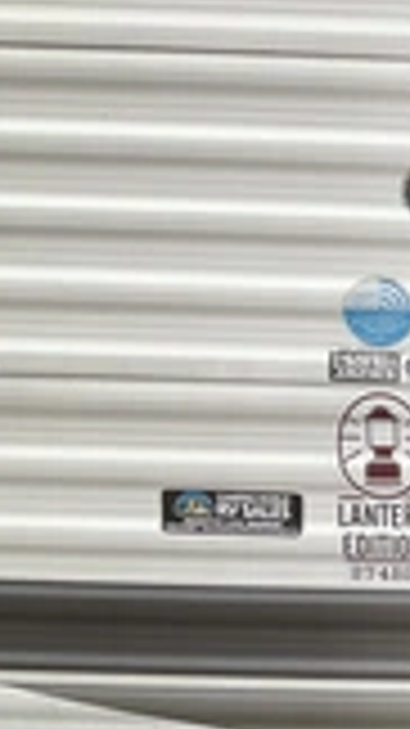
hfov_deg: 13.2
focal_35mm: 78
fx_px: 1509
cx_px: 838
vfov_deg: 27.2
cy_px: 382
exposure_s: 1/122
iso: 20
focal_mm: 3
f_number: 1.8
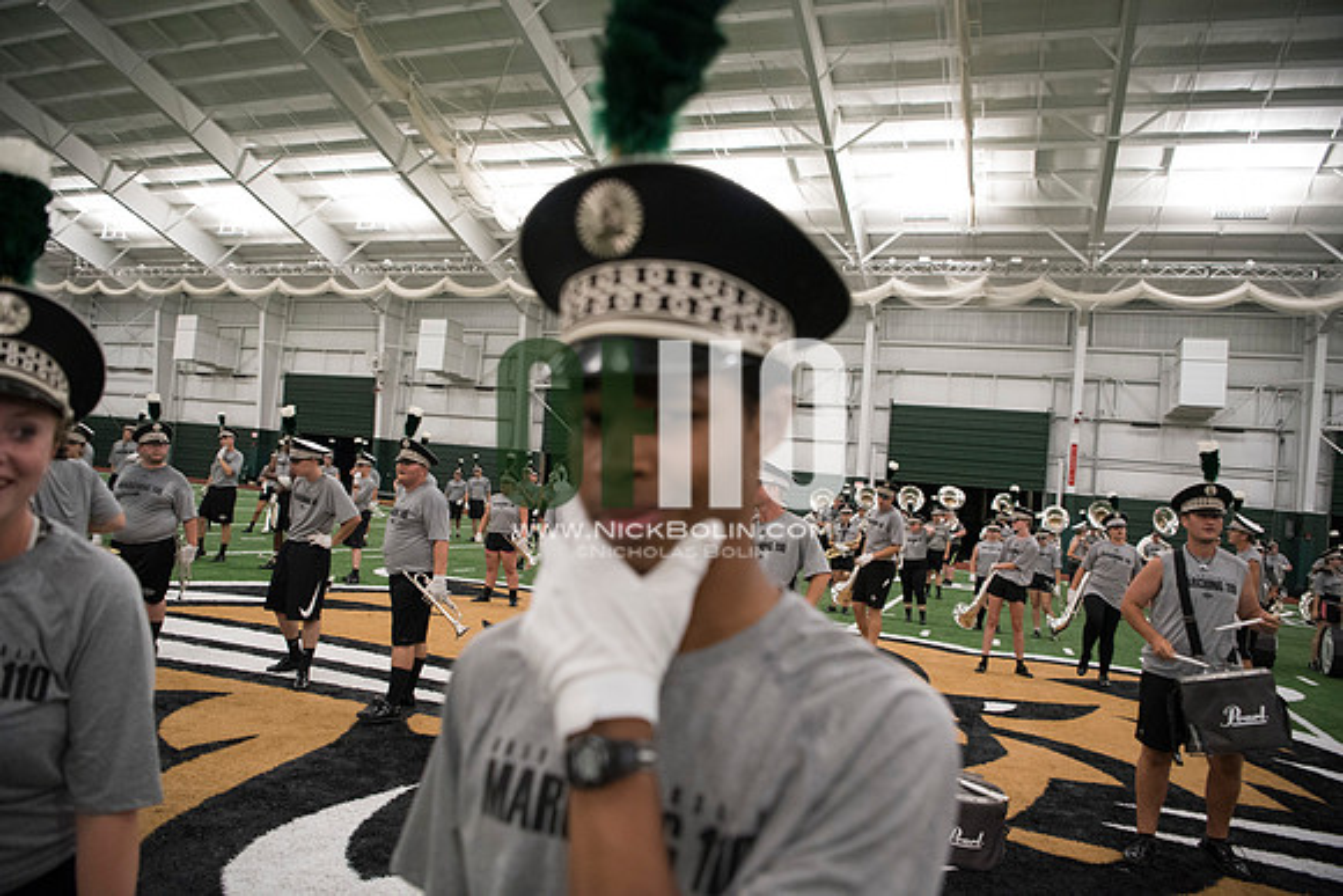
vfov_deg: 53.2
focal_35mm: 24
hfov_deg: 73.7
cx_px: 672
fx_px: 896
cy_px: 448
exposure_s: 1/250
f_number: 3.2
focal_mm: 24
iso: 3200
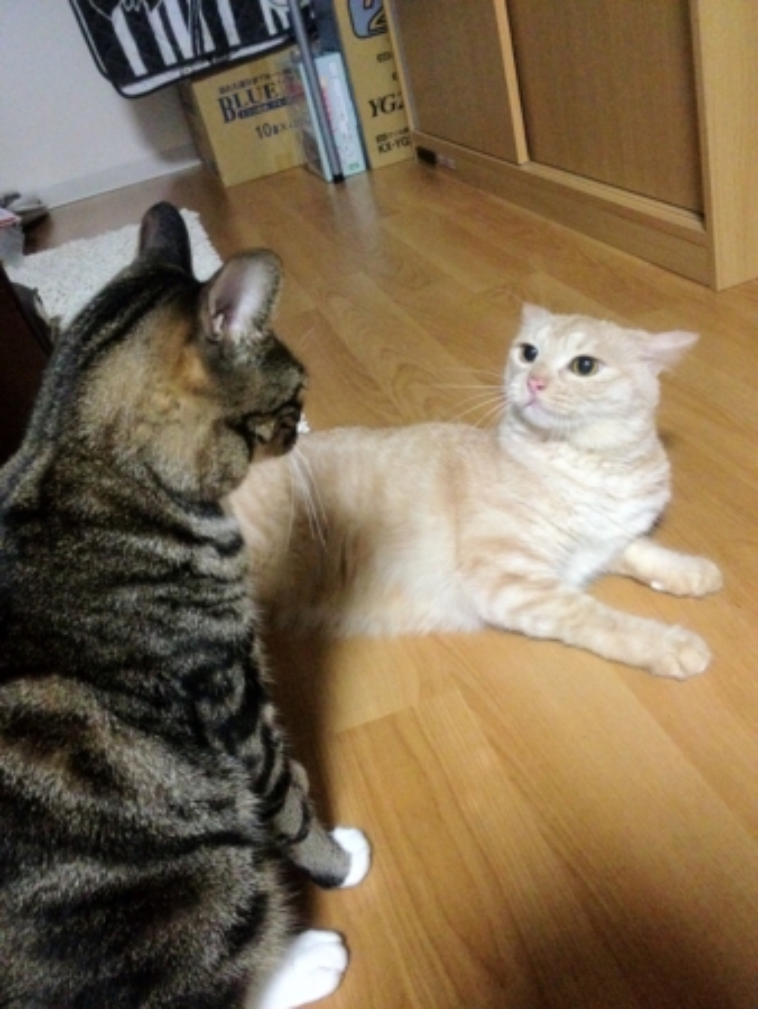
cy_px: 504
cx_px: 379
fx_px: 1021
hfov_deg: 40.7
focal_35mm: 35
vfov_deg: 52.6
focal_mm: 4.28
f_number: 2.4
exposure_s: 1/15
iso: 640
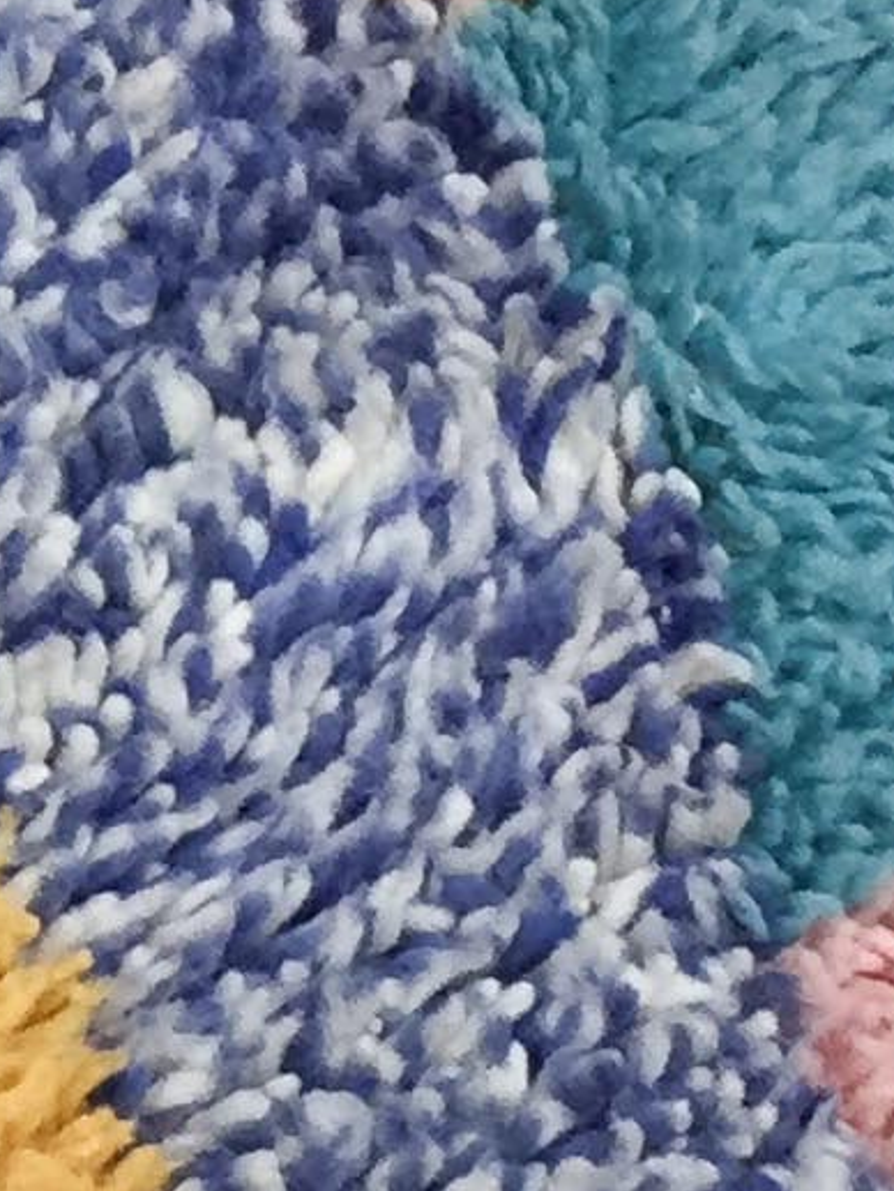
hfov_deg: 7.7
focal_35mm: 183
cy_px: 90
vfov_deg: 10.7
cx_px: -1081
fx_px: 6299
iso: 64
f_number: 2.2
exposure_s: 1/35
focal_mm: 4.15
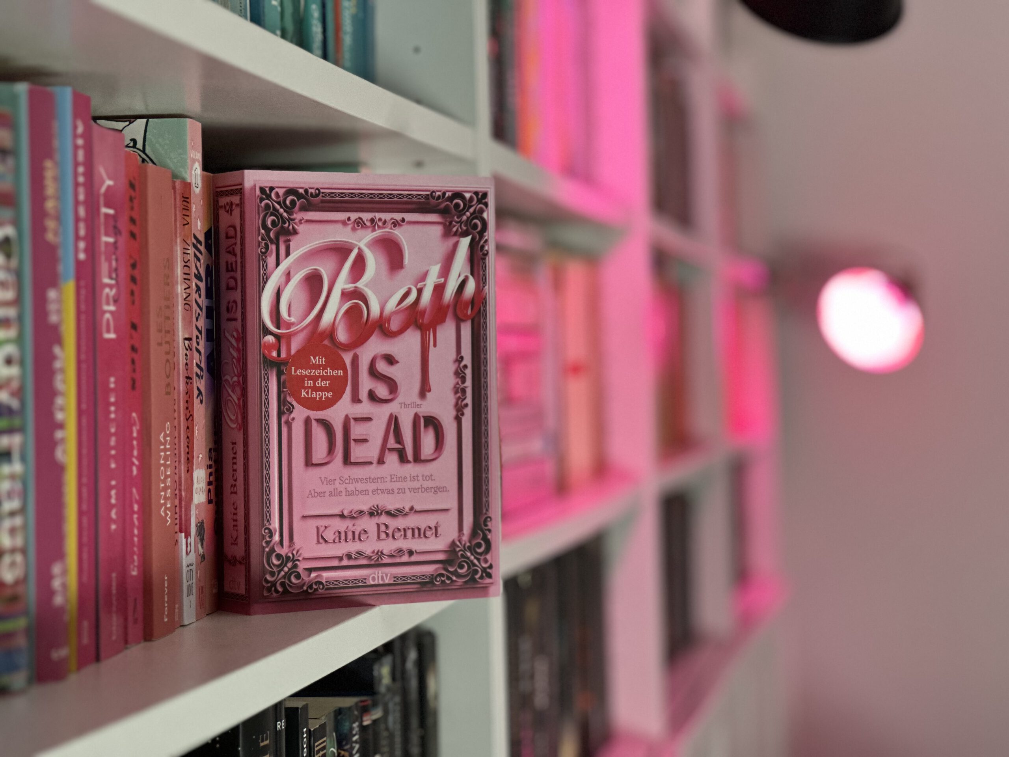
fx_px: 2244
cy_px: 378
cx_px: 504
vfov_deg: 19.1
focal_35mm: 77
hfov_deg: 25.3
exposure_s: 1/40
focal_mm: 9
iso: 250
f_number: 2.8
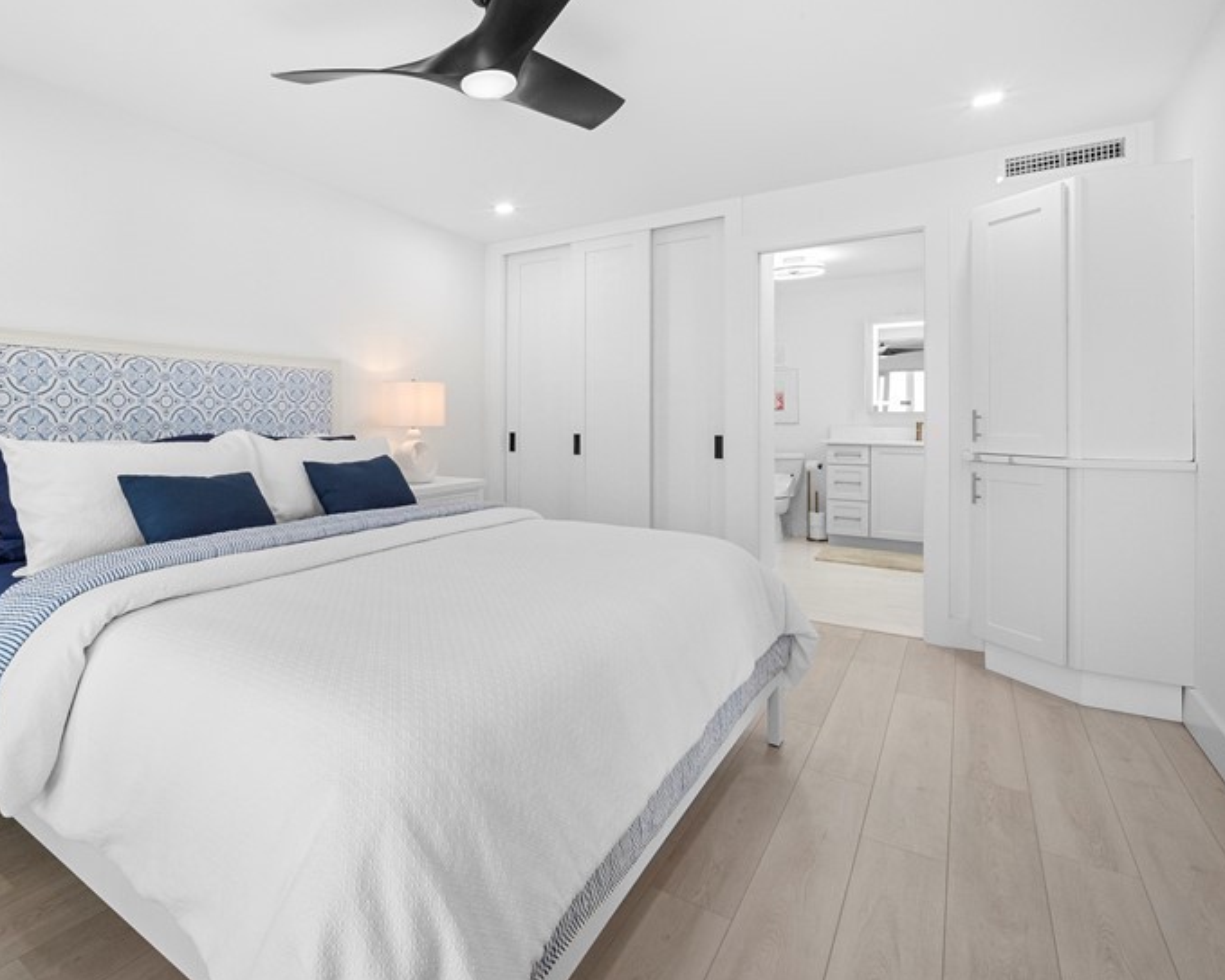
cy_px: 428
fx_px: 653
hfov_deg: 83.0
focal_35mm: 18
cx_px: 394
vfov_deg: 73.5
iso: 2000
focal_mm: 12
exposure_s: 1/40
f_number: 11
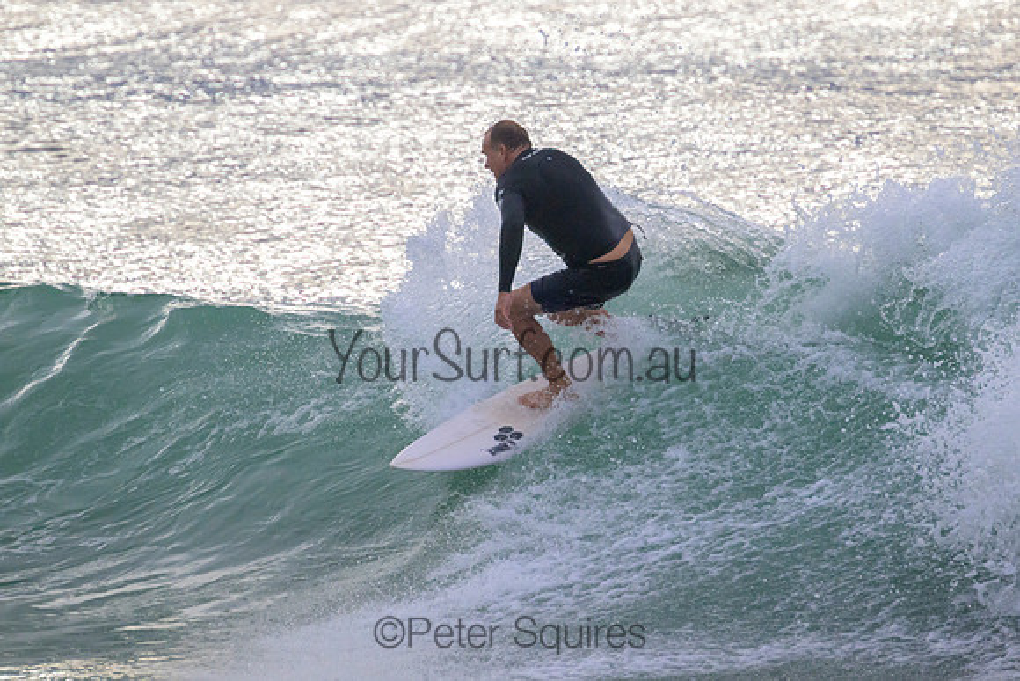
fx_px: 27144
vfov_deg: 1.4
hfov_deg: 2.2
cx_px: 547
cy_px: 308
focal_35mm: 958
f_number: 11
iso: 2500
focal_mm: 800
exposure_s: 1/1600
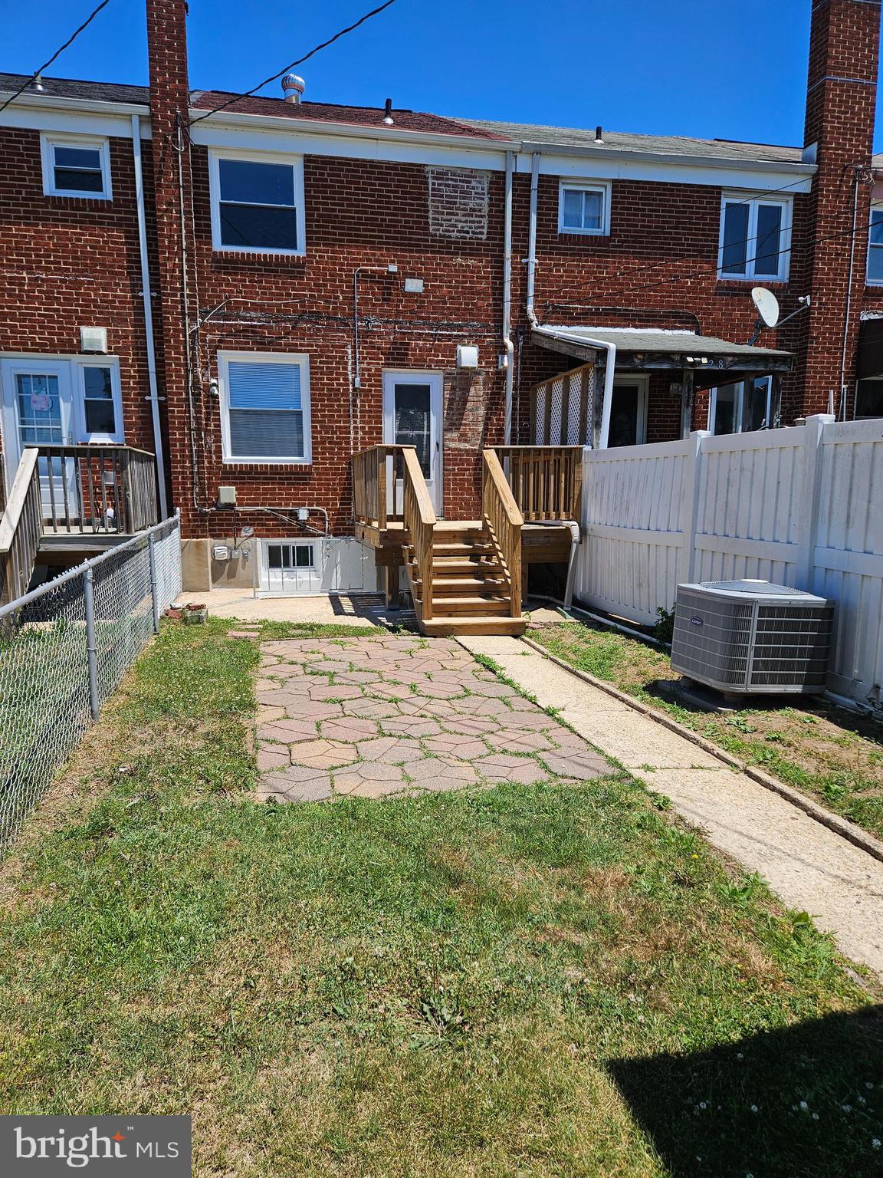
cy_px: 589
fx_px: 782
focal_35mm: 23
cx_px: 442
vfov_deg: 73.9
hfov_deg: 58.9
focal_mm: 5.4
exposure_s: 1/1879
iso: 25
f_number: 1.8
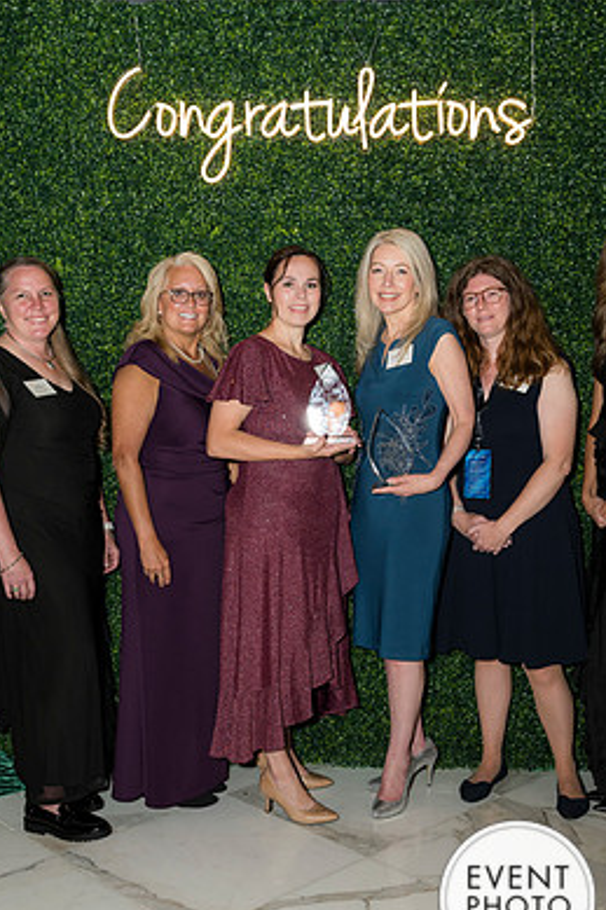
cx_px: 321
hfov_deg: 30.5
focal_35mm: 44
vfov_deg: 44.4
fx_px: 1112
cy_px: 524
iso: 800
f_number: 5
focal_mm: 38
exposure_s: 1/160
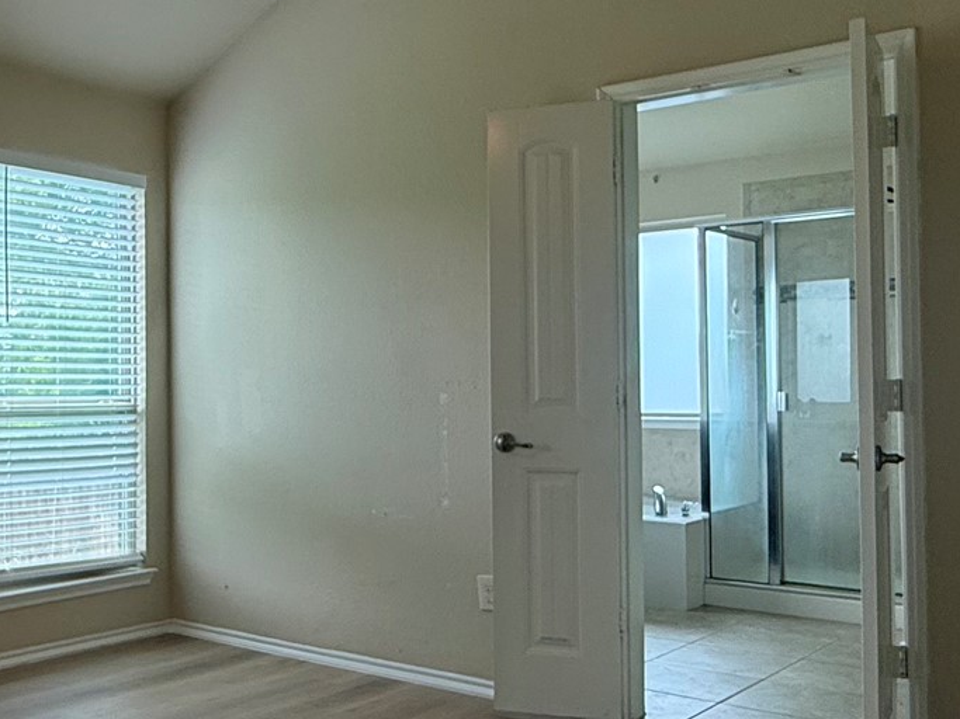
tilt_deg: +1.5
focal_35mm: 42
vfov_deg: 34.3
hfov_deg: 43.1
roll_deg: -0.4
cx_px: 219
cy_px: 360
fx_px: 1165
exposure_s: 1/120
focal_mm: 2.22
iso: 100
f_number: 2.2
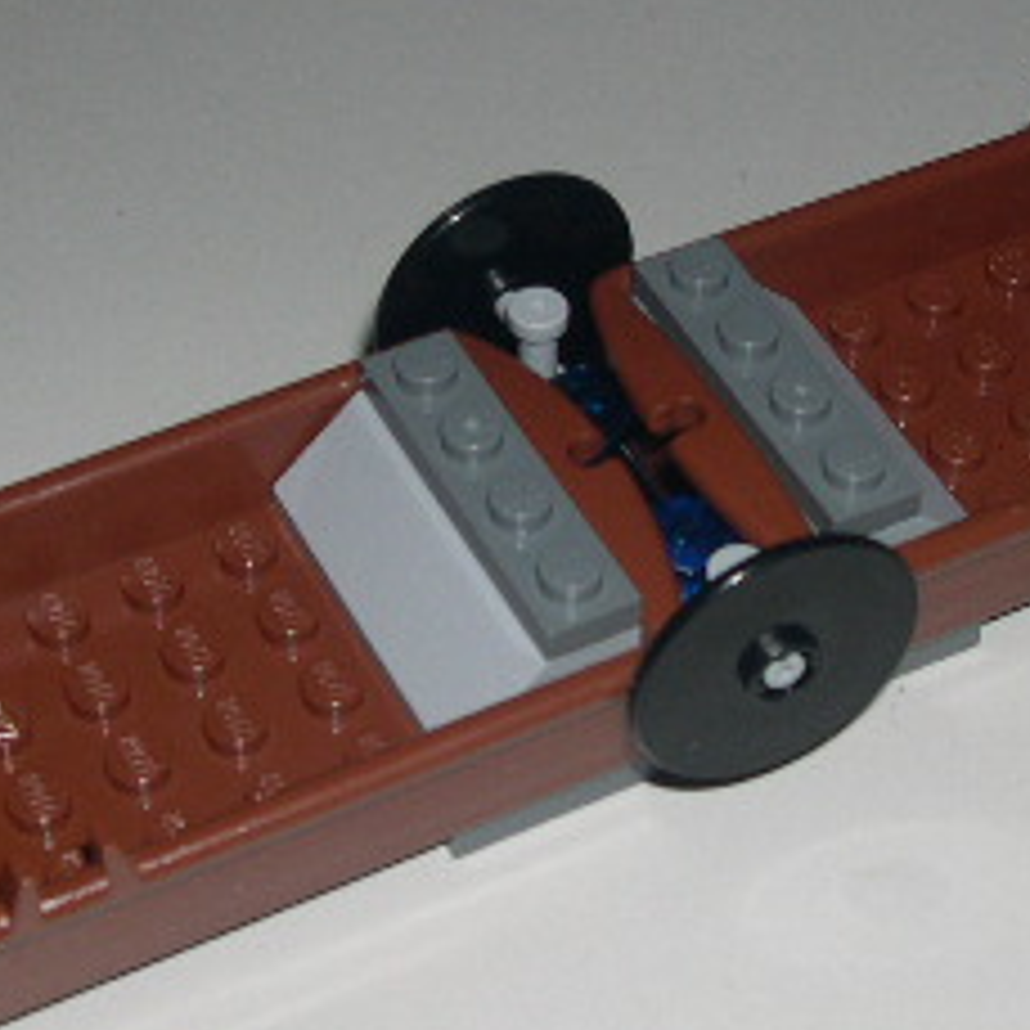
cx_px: 549
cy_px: 414
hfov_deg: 18.5
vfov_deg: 18.5
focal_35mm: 94
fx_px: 3164
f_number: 7.6
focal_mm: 8
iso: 100
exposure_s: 1/60
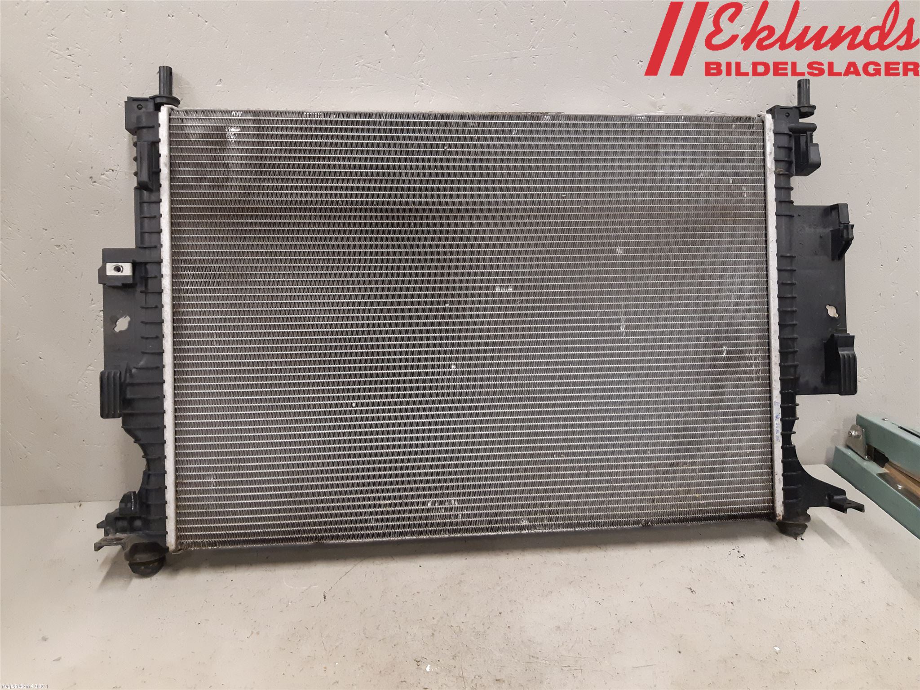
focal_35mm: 26
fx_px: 691
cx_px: 460
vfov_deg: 53.1
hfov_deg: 67.3
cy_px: 345
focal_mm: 3.93
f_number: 1.7
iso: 250
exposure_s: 1/50
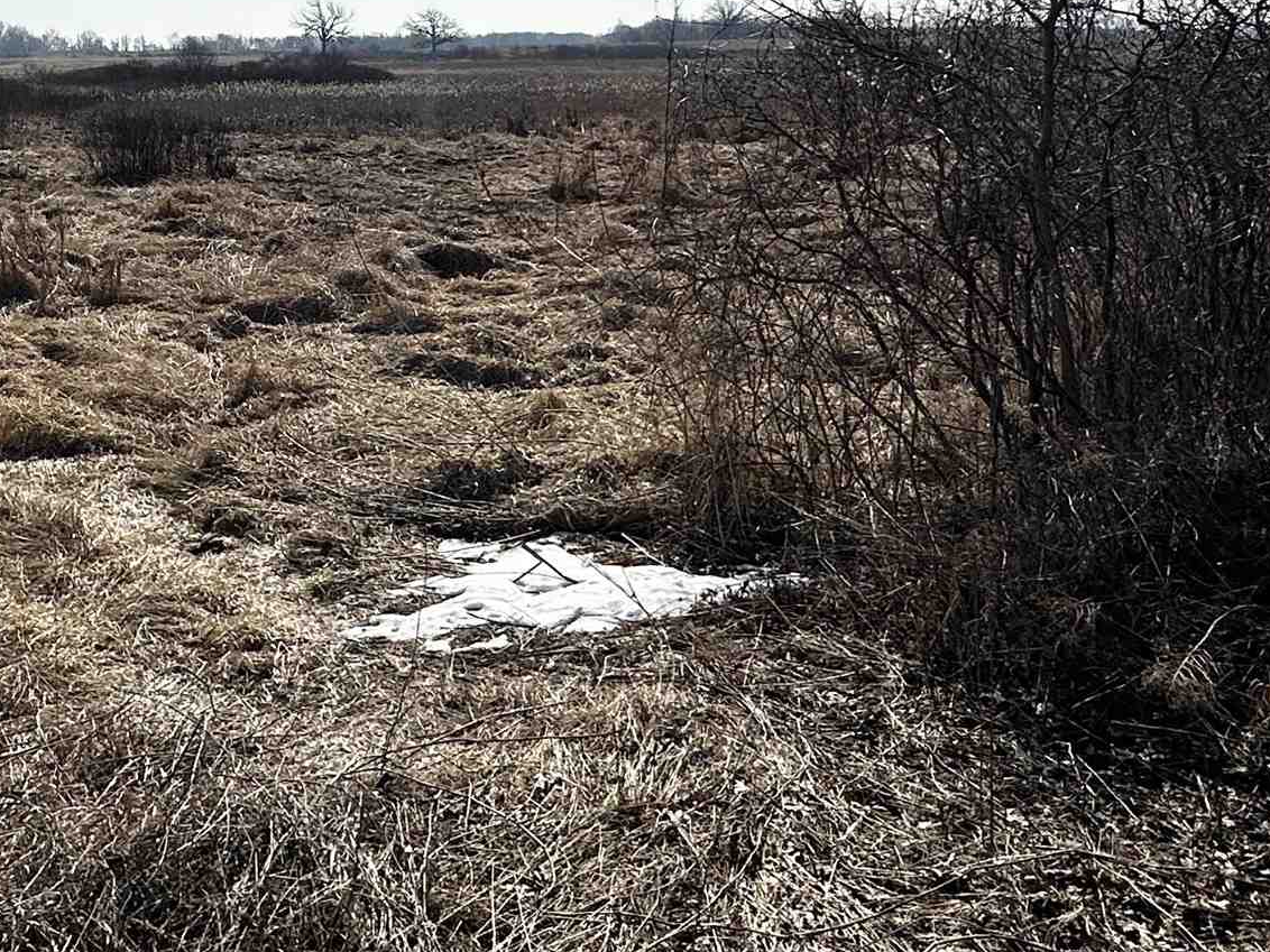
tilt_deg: -5.5
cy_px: 164
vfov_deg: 36.2
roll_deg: +0.4
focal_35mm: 38
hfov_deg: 46.7
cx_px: 279
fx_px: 1394
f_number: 2.2
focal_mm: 2.22
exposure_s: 1/6897
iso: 50
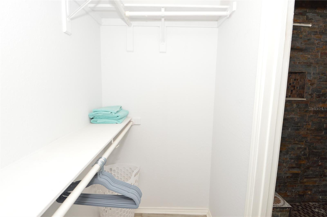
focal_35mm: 18
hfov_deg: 90.1
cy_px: 108
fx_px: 163
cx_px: 164
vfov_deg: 67.3
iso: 400
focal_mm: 12
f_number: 9
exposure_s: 1/80
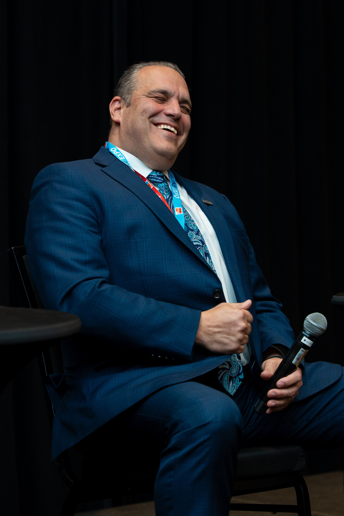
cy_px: 238
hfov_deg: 11.9
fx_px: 1656
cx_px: 181
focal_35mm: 116
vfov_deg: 17.7
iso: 800
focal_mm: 70
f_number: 2.8
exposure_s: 1/160
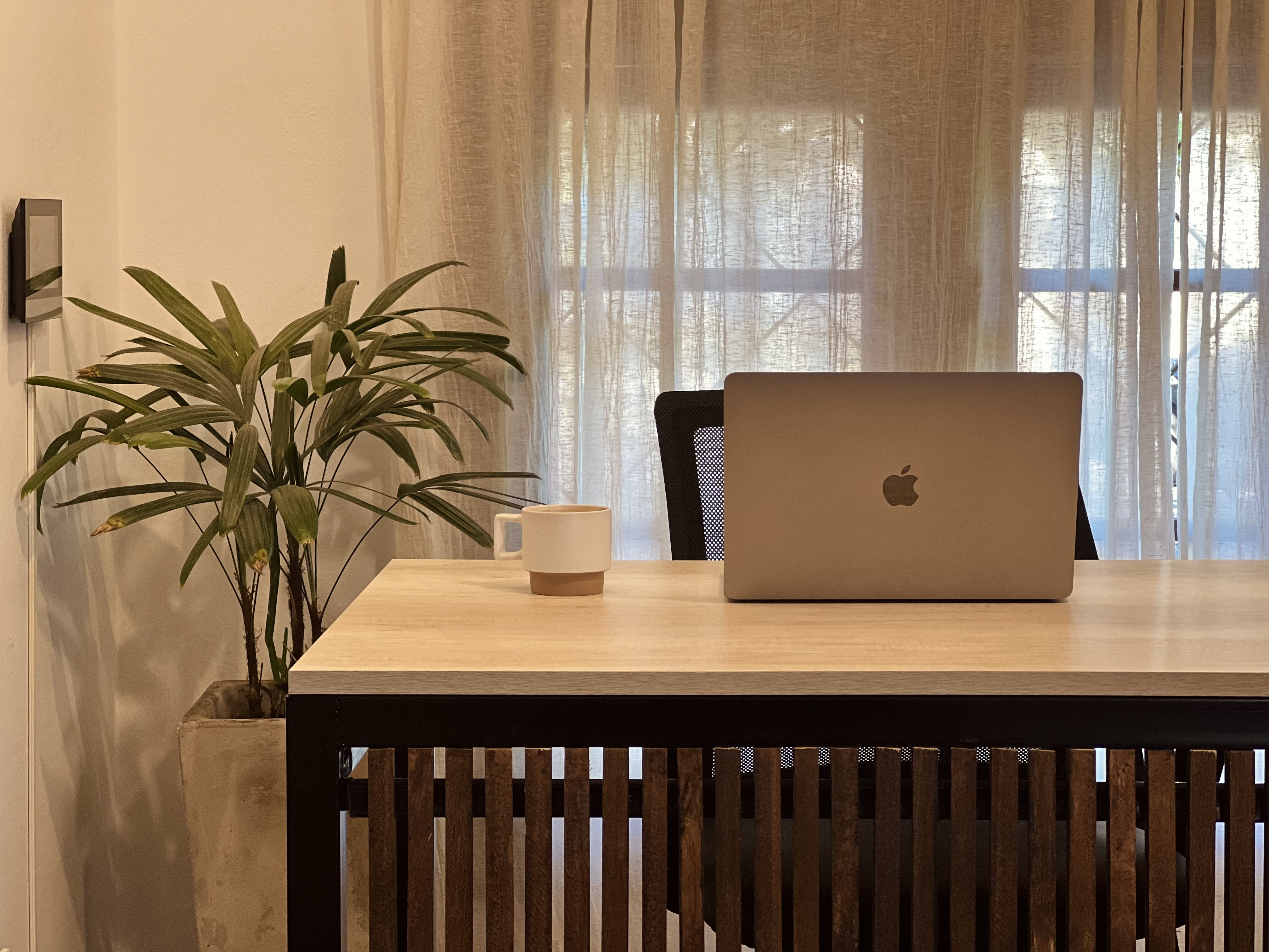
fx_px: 2823
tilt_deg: -5.0
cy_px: 476
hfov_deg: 25.3
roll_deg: +0.1
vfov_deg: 19.1
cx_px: 634
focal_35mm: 77
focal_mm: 9
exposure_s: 1/33
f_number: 2.8
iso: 160
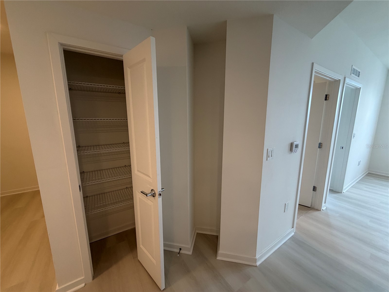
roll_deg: +1.1
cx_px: 194
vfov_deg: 85.7
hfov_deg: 102.1
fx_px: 157
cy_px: 146
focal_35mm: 14
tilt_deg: -8.9
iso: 200
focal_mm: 2.22
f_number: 2.2
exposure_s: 1/120
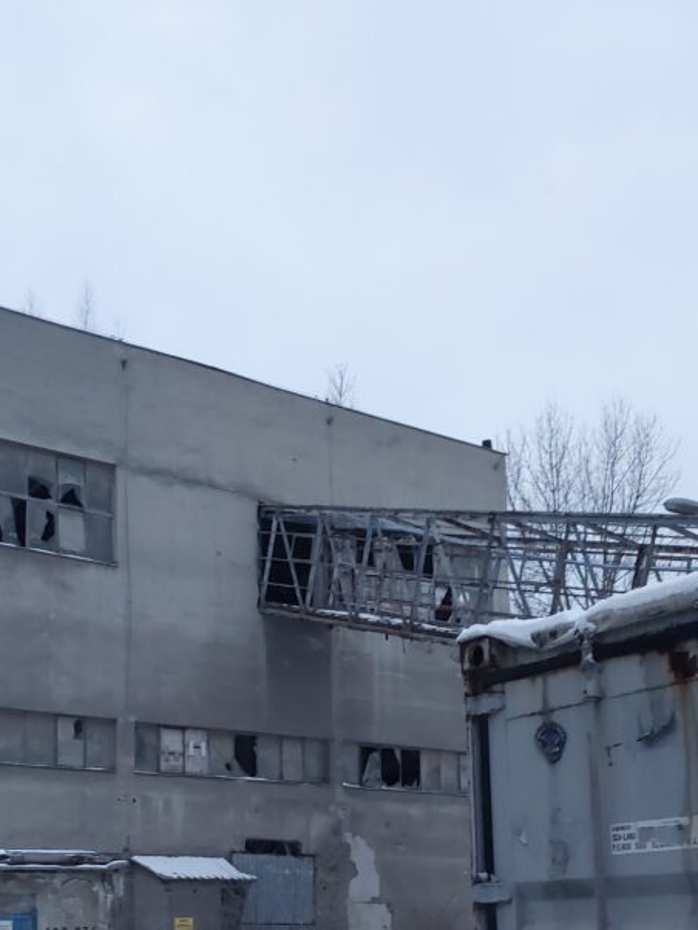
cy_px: 769
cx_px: 327
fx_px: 1370
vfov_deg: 36.0
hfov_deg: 28.6
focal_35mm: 51
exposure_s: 1/50
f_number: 1.8
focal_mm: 4.6
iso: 250
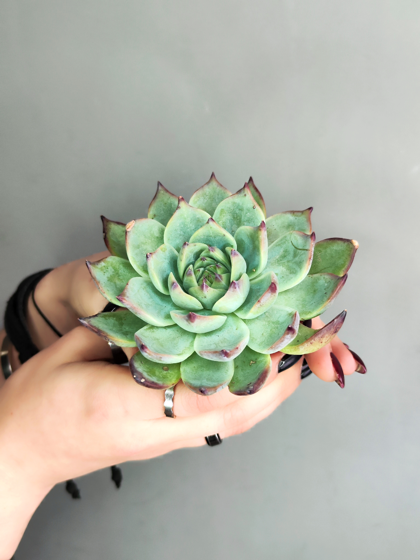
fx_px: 372
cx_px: 210
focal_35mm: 23
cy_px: 280
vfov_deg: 73.9
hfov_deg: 58.9
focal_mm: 7.01
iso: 775
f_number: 1.69
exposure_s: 1/100
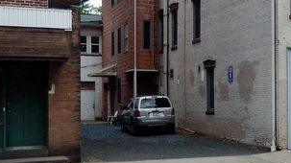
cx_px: 348
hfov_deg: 26.2
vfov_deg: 16.7
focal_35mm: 72
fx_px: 555
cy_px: 104
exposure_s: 1/640
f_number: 3.4
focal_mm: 4.5
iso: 125
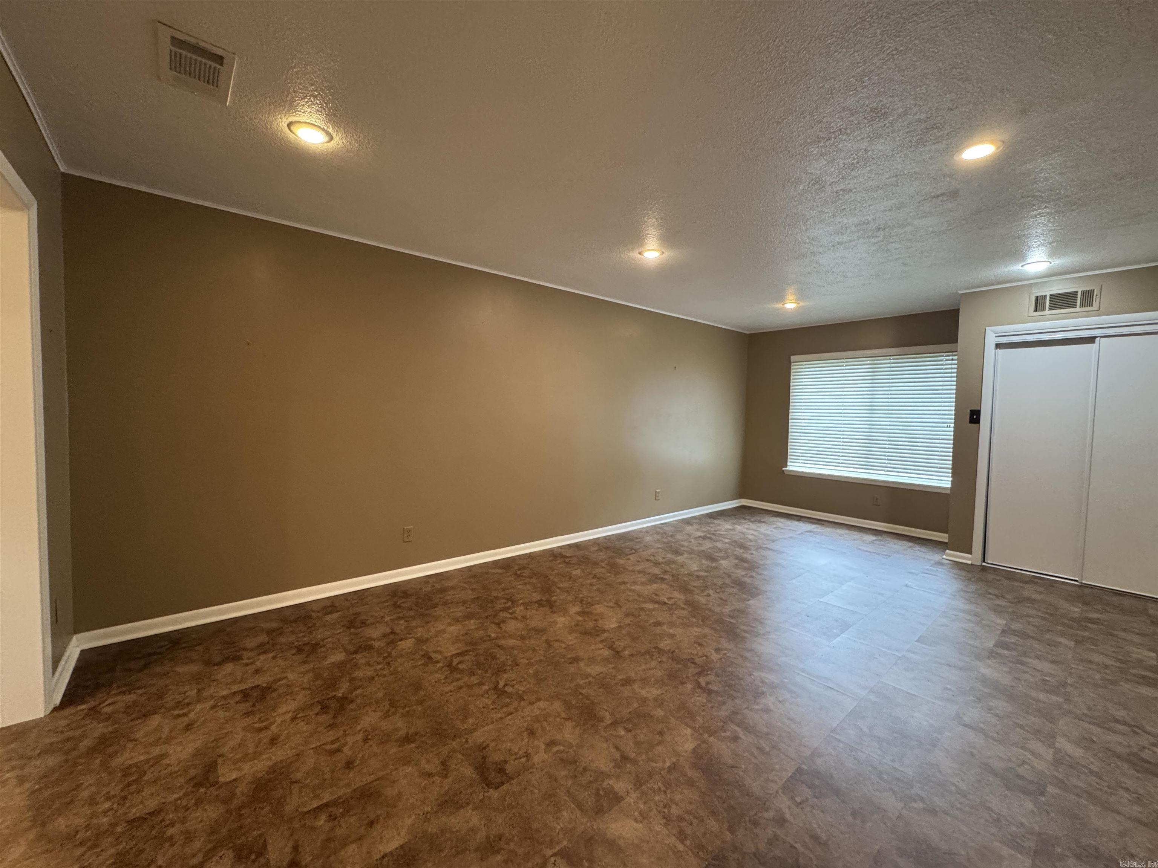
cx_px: 579
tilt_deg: -3.2
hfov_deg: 102.1
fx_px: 468
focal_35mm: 14
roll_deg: -1.1
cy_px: 434
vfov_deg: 85.7
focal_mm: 2.22
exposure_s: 1/60
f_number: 2.2
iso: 400
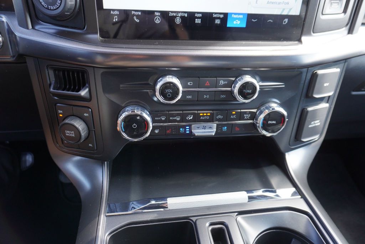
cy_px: 122
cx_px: 182
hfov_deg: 73.7
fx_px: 243
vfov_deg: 53.2
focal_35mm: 24
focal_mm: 16
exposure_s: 1/60
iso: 200
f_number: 4
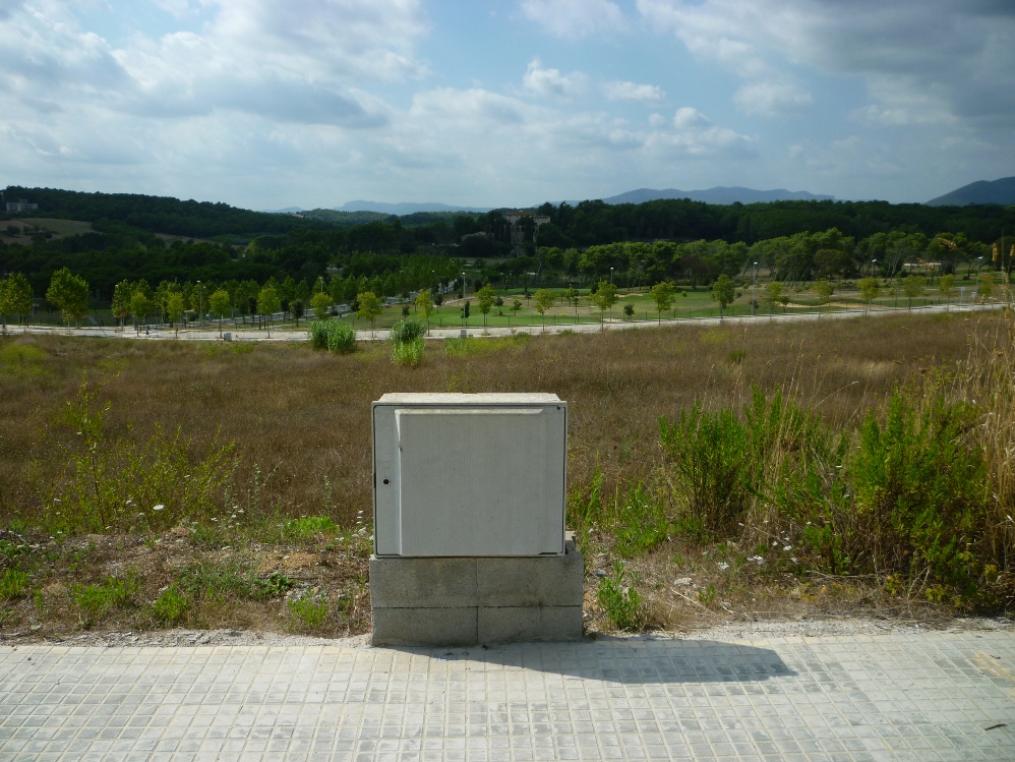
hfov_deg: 61.6
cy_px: 381
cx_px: 508
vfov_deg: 48.2
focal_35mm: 29
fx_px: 851
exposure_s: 1/800
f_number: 4
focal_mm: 5.2
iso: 80
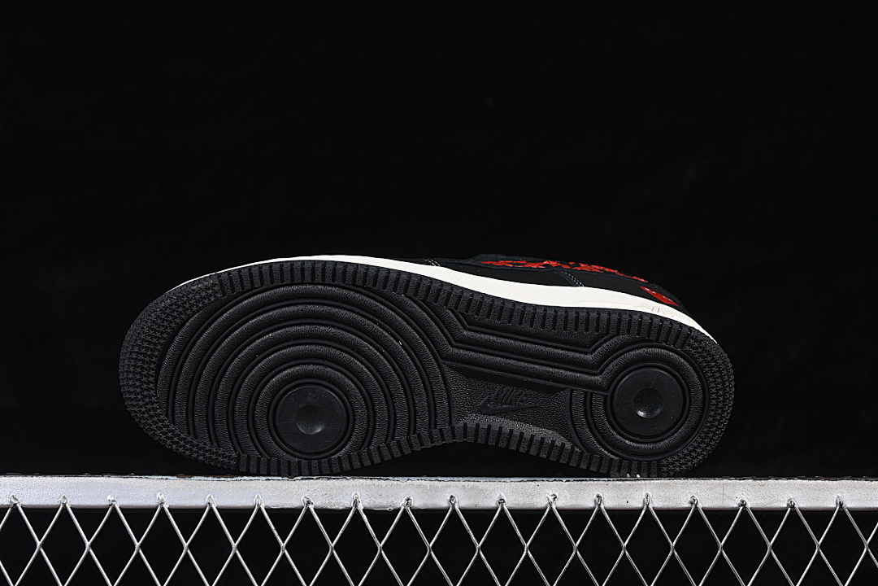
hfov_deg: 27.0
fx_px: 1829
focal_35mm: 75
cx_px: 439
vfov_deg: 18.2
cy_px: 293
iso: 160
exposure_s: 1/60
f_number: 6.3
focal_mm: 50
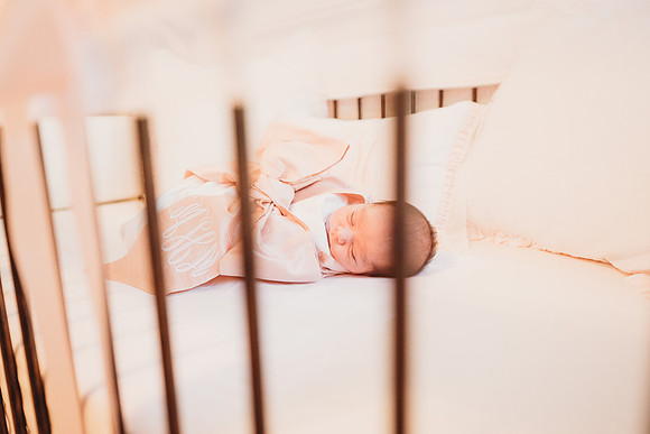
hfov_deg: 73.7
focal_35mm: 24
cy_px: 217
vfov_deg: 53.2
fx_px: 433
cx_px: 325
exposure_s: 1/160
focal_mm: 24
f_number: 2.5
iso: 1250
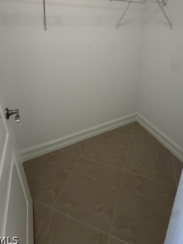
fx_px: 141
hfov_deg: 65.6
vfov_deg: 78.0
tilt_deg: -19.1
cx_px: 106
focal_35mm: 20
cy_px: 74
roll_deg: -0.9
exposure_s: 1/60
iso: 200
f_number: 2.2
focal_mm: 2.22
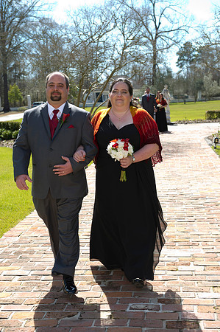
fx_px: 514
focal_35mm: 56
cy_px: 166
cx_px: 110
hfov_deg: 24.1
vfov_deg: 35.7
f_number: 5.6
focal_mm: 56
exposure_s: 1/200
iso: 100
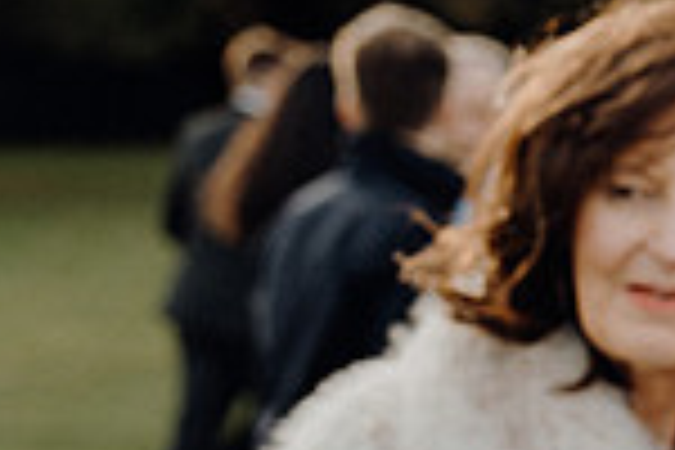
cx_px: 1233
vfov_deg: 7.3
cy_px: 740
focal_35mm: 185
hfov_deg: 10.4
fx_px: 3468
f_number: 3.5
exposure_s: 1/400
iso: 125
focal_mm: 48
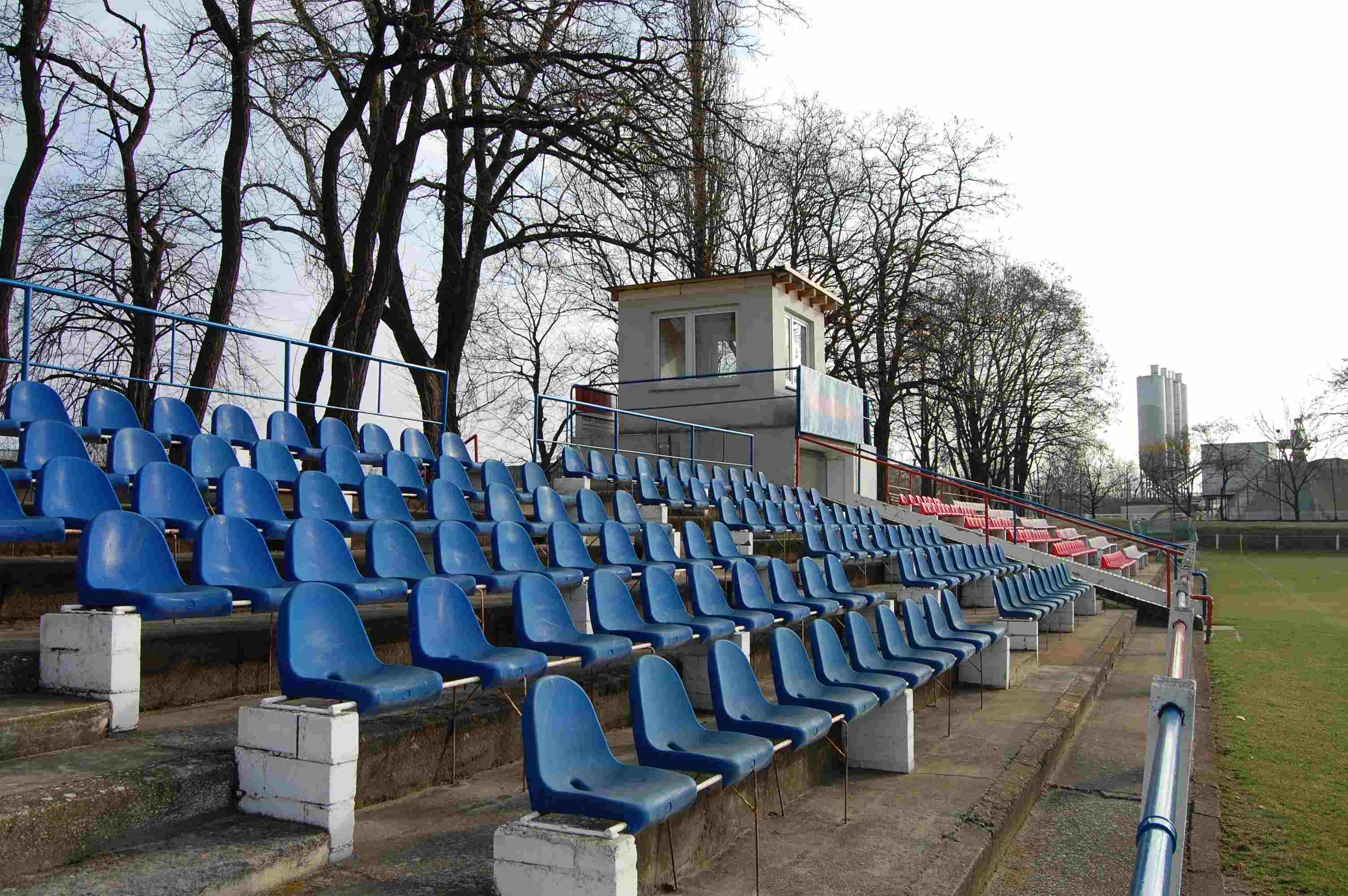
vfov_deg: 43.5
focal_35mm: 30
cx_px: 674
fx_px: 1122
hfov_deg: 62.0
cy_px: 448
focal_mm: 20
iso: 200
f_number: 9
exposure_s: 1/320
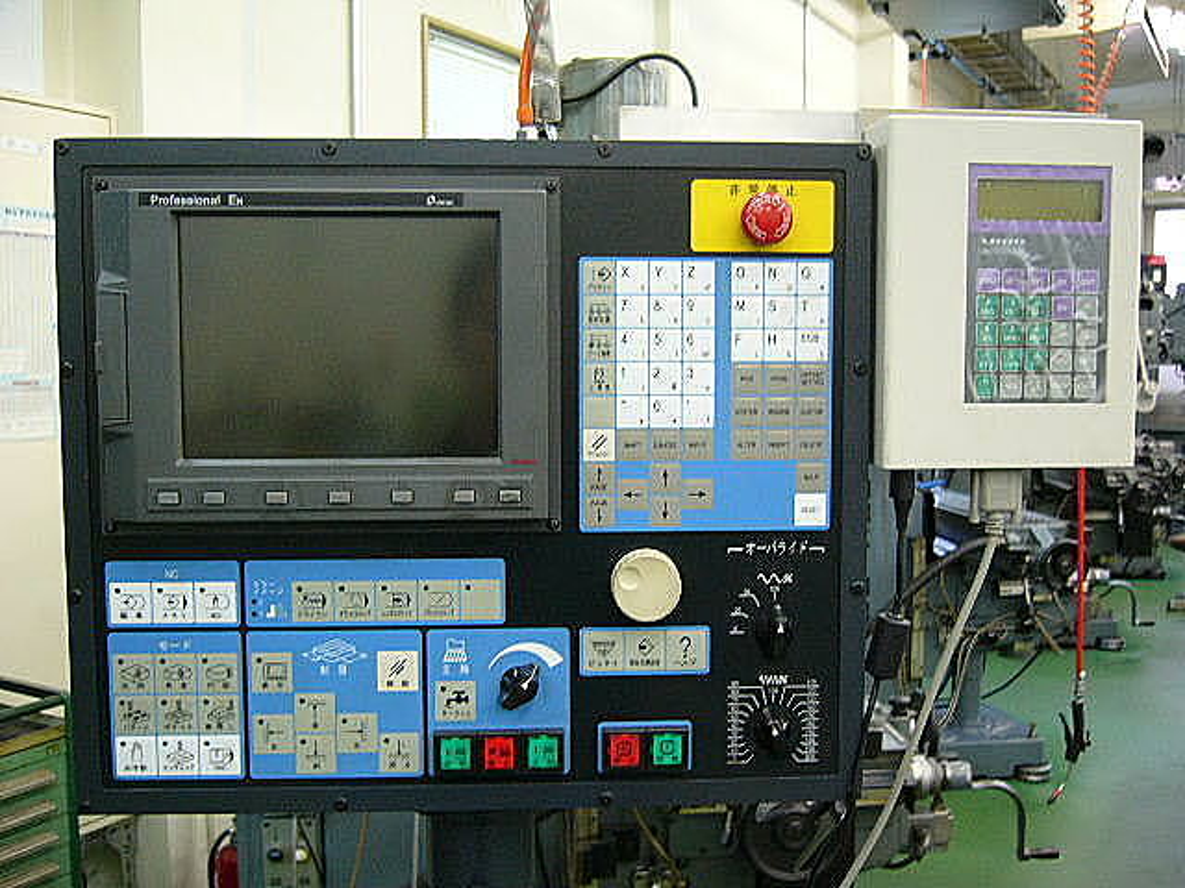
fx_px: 1198
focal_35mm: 35
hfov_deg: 52.6
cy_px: 444
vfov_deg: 40.7
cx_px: 592
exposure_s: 1/13
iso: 200
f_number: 2.8
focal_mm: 5.8
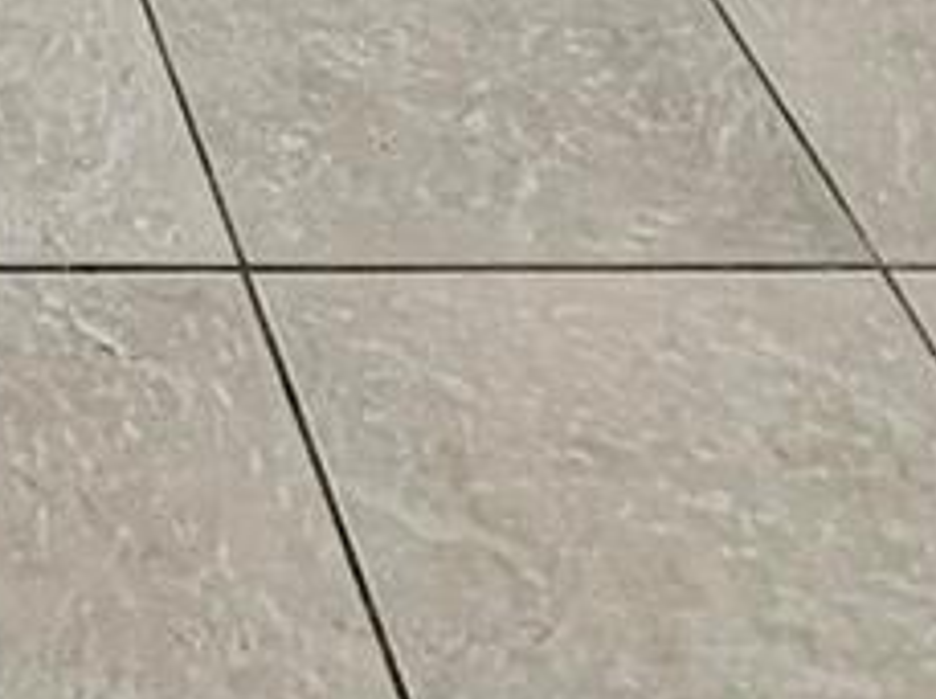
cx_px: -650
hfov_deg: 17.1
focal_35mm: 98
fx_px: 2646
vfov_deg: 9.9
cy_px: -1574
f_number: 2.2
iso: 80
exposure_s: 1/120
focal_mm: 2.22
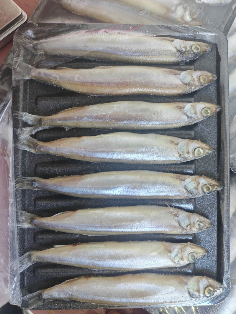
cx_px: 118
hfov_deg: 51.3
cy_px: 157
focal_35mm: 27
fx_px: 245
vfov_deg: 65.3
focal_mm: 5.52
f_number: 1.9
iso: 125
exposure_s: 1/92
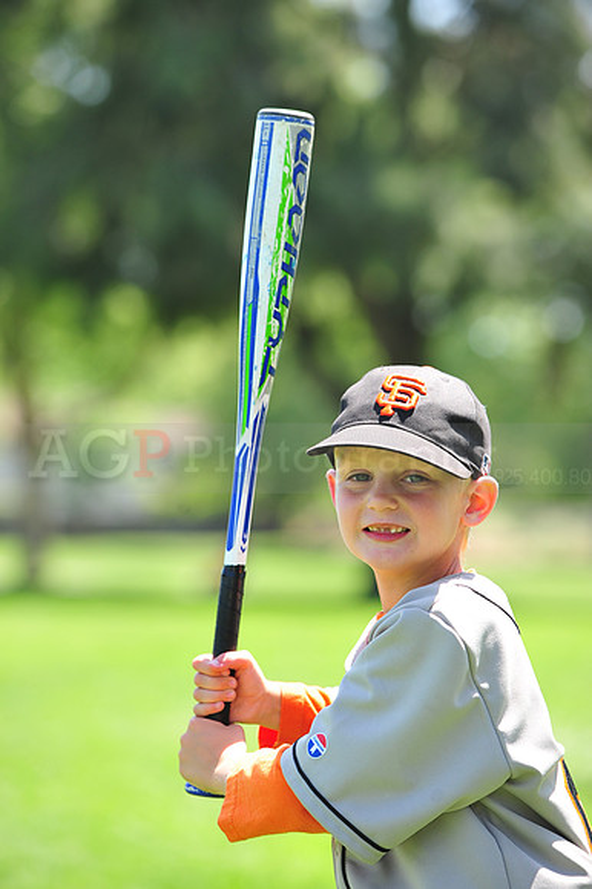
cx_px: 296
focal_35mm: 175
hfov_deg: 7.8
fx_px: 4321
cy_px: 444
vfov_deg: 11.8
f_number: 5
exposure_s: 1/500
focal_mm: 175
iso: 320
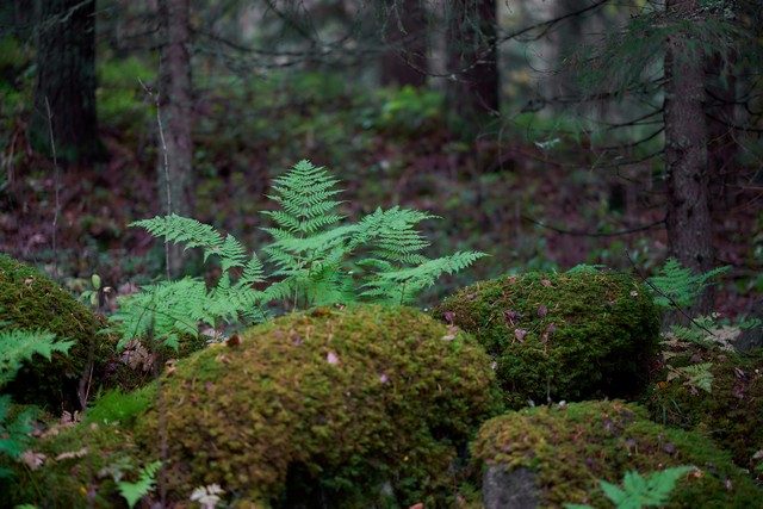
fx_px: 1802
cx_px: 382
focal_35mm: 85
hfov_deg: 23.9
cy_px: 254
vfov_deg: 16.1
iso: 100
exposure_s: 1/125
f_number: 1.2
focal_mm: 85
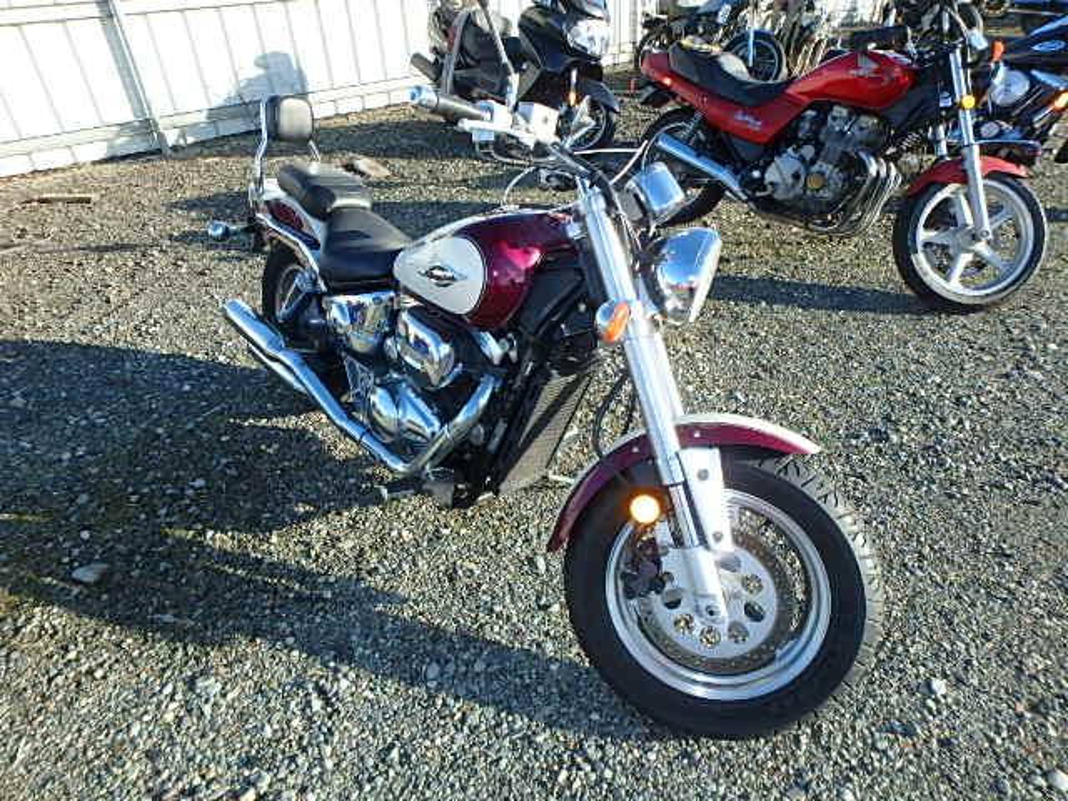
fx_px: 648
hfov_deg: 79.0
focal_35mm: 21
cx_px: 534
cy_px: 400
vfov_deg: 63.4
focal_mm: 3.7
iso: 125
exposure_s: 1/400
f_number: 3.5
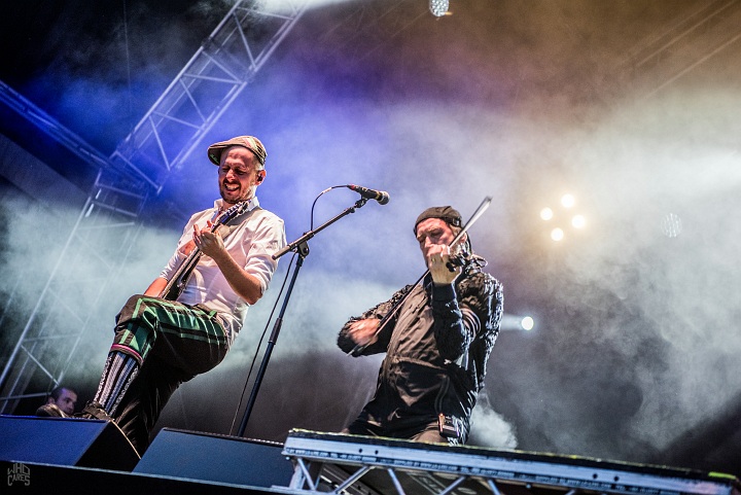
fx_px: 1442
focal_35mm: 70
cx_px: 370
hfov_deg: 28.8
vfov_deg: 19.5
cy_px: 248
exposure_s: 1/100
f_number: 3.5
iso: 1000
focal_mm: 70
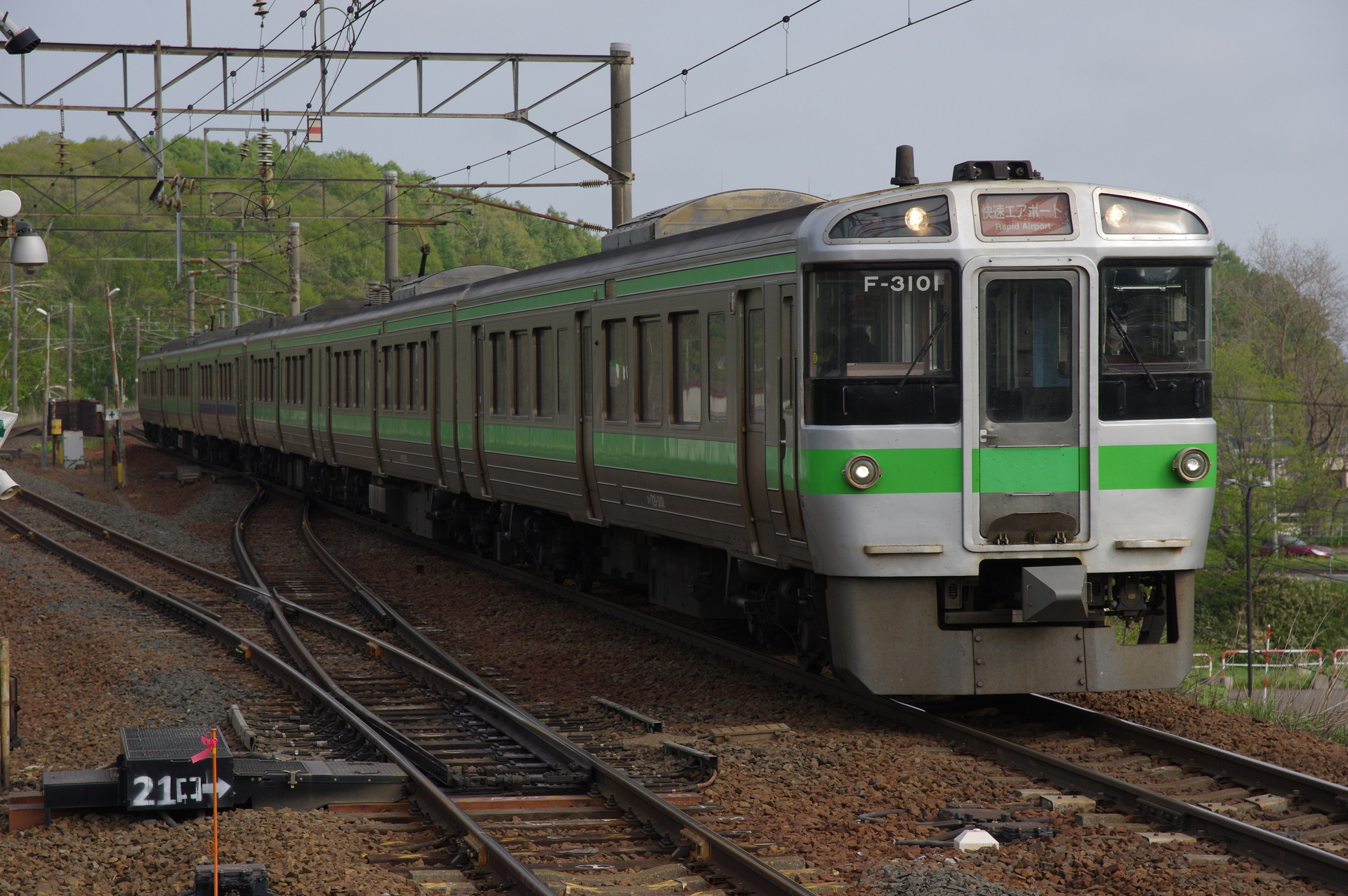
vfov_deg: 13.0
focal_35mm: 105
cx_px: 674
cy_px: 448
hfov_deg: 19.5
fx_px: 3929
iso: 400
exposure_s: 1/1600
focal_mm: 70
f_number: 6.3
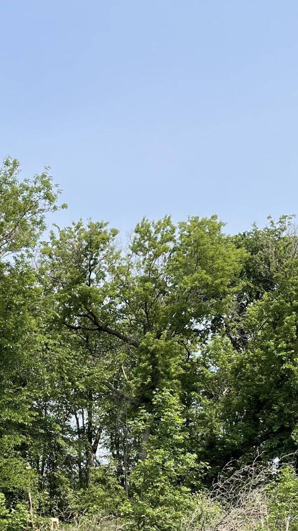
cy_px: 443
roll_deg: +1.0
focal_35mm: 62
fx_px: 871
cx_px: -4
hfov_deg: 18.9
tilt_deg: +1.3
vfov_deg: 32.7
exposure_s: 1/1883
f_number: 1.6
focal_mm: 5.1
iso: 32
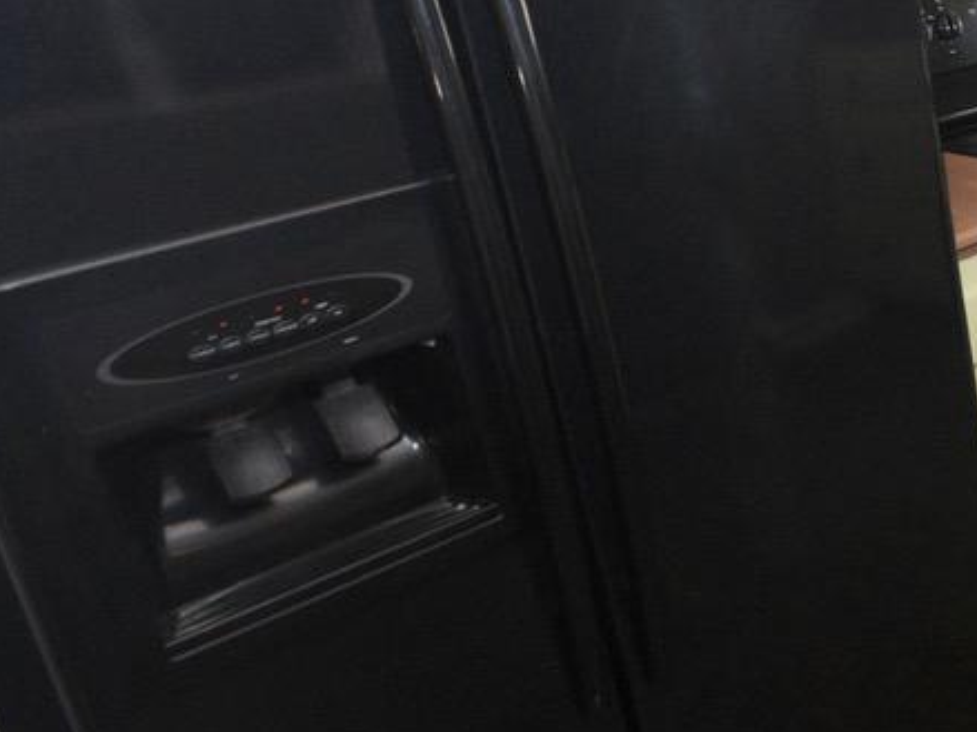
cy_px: 158
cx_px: 1342
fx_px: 1185
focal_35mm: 42
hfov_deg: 31.4
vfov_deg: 33.4
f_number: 6.3
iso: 640
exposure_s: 1/60
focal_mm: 10
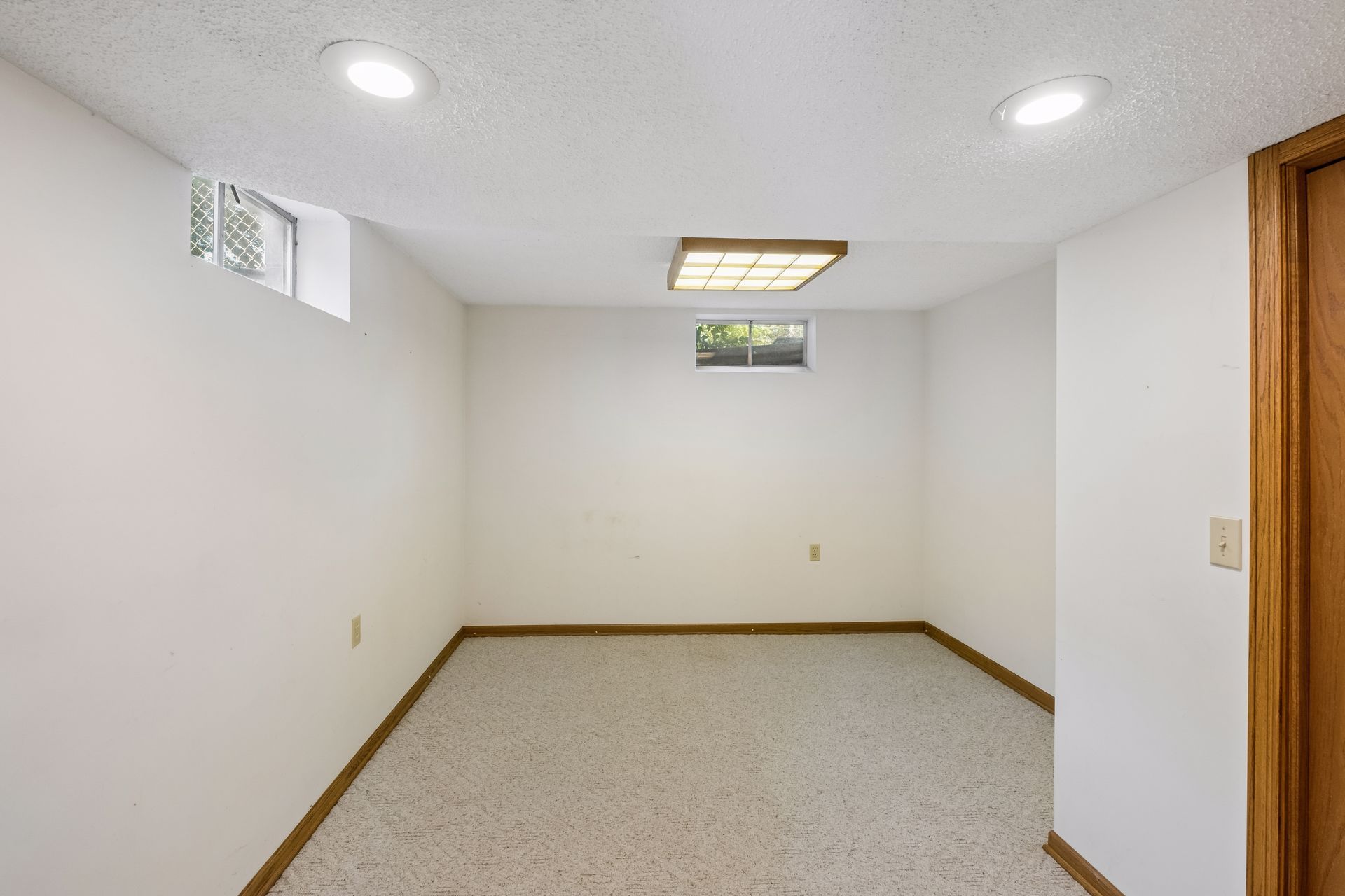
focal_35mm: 15
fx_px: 560
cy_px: 448
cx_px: 672
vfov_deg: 77.3
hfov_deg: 100.4
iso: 400
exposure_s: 1/30
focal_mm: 10
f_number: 8
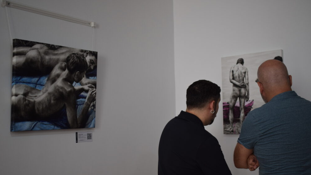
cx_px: 157
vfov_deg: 25.6
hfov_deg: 44.1
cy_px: 103
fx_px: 384
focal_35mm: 47
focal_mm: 29
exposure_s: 1/80
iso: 400
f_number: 4.2
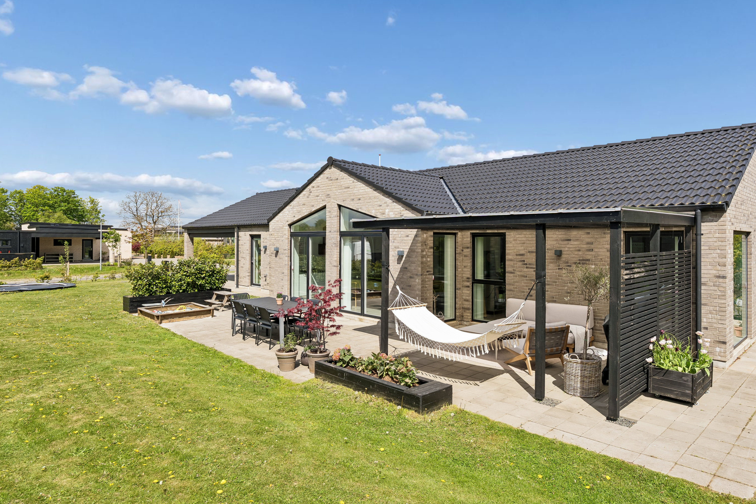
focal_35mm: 22
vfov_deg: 58.3
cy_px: 252
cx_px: 378
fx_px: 451
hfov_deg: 79.9
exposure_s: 1/500
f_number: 8
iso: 200
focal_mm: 21.5
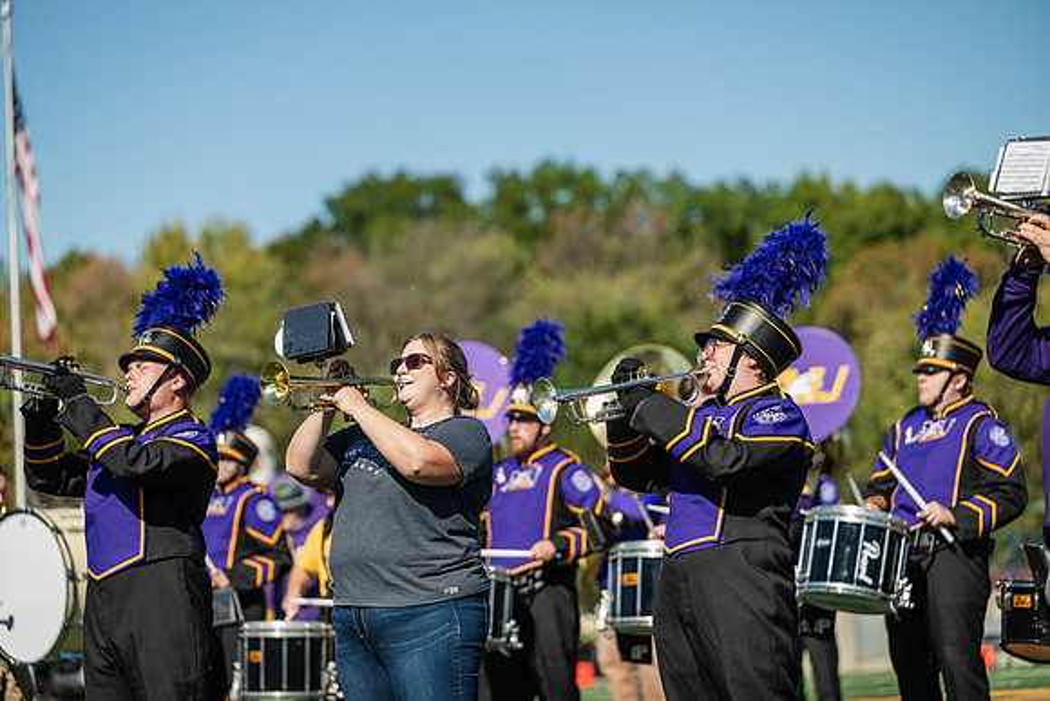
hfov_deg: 15.2
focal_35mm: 135
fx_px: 3938
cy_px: 350
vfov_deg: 10.2
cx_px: 525
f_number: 3.2
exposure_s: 1/1250
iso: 80
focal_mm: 135
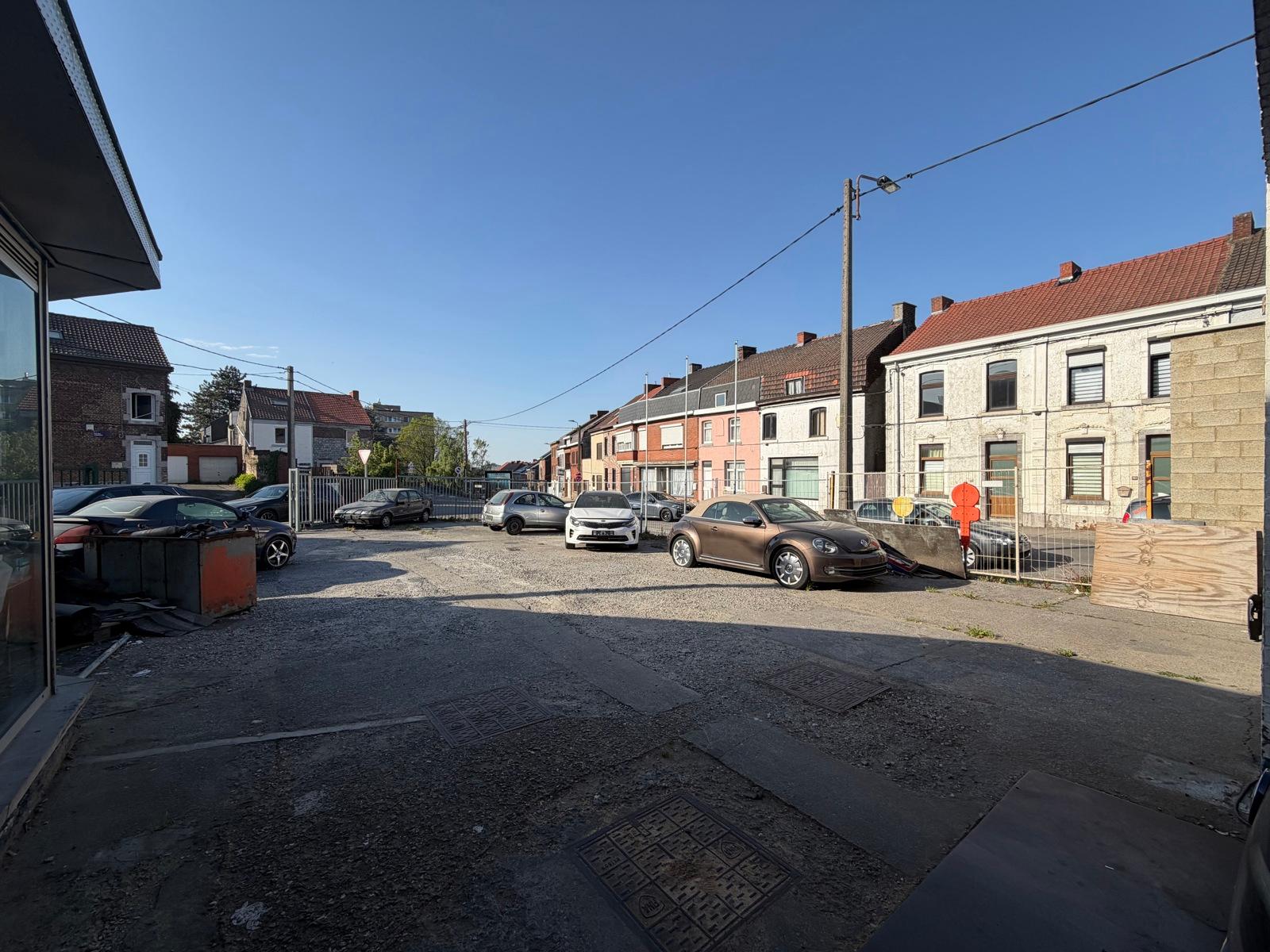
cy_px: 476
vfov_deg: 85.7
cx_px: 635
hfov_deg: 102.1
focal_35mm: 14
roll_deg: +0.0
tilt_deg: -1.6
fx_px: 514
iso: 20
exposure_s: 1/770
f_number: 2.2
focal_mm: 2.22
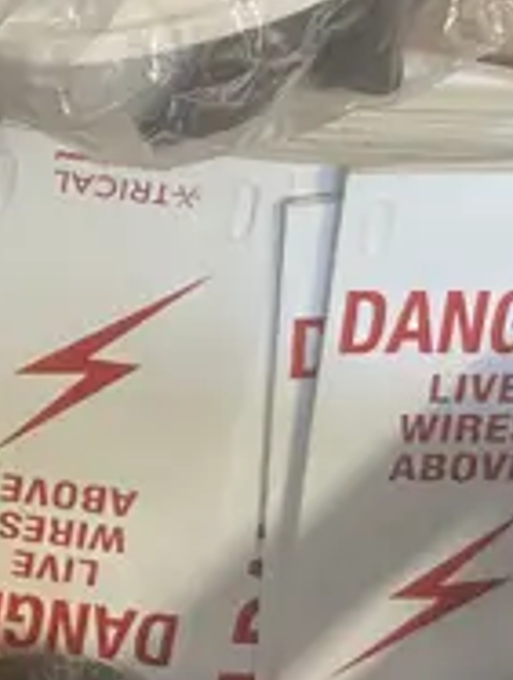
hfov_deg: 9.4
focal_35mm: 153
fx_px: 3013
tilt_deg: -60.4
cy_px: 538
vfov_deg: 12.8
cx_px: -353
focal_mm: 3.99
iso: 125
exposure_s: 1/50
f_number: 1.8
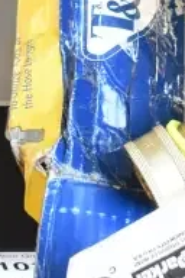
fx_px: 1757
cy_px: -220
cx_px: 364
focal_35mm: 228
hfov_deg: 5.9
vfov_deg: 8.7
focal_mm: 32
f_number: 4.5
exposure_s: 1/50
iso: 1250
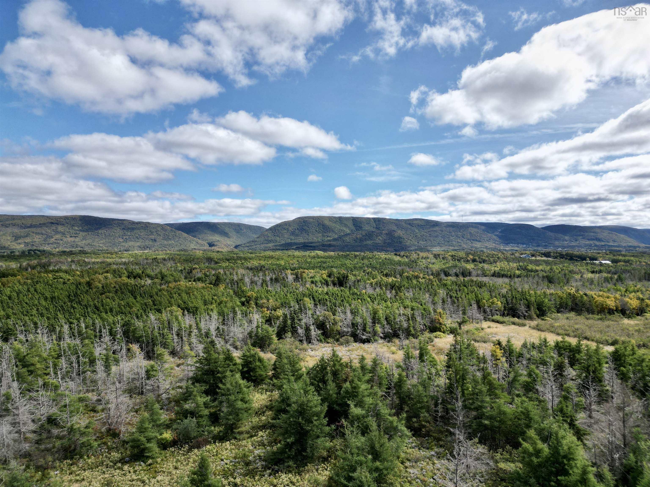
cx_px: 325
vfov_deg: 56.8
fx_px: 451
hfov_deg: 71.6
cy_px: 244
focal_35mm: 24
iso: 100
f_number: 1.7
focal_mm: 6.72
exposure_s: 1/3200
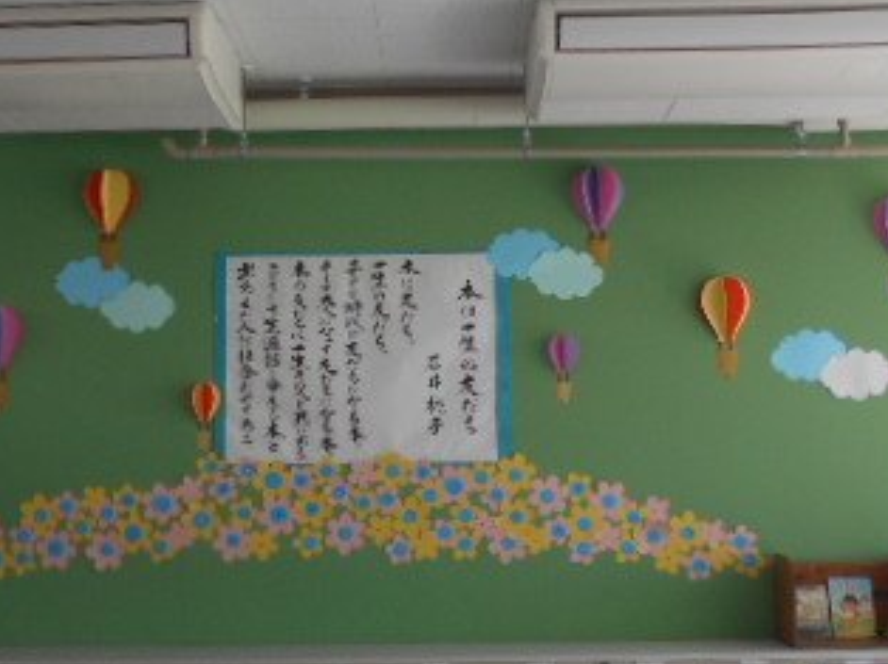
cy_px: 398
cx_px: 421
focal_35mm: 53
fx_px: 1359
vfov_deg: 27.4
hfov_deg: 36.2
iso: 100
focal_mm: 4.6
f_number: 3.2
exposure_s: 1/30
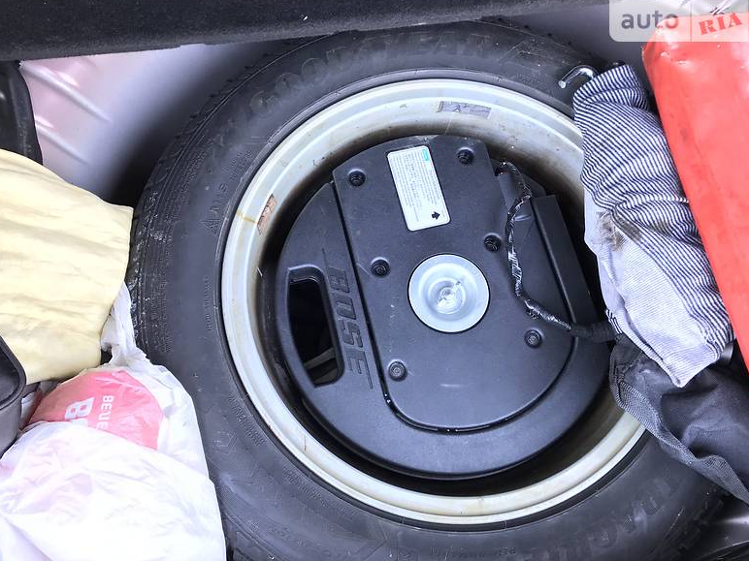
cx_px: 375
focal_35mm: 29
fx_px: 627
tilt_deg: -73.8
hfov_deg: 61.7
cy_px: 279
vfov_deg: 48.2
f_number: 1.8
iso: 40
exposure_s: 1/33
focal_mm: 4
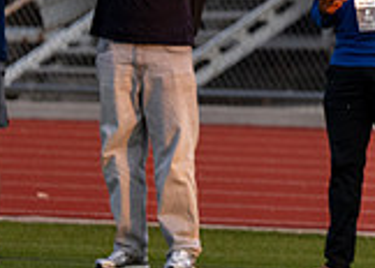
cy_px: -116
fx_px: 7771
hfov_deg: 2.8
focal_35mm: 729
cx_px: 706
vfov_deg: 2.0
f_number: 2.8
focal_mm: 143
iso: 640
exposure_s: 1/2500
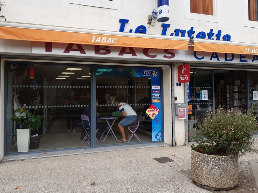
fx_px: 239
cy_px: 86
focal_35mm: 32
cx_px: 129
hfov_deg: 56.8
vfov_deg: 44.1
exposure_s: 1/971
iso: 40
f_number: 1.7
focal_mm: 3.92
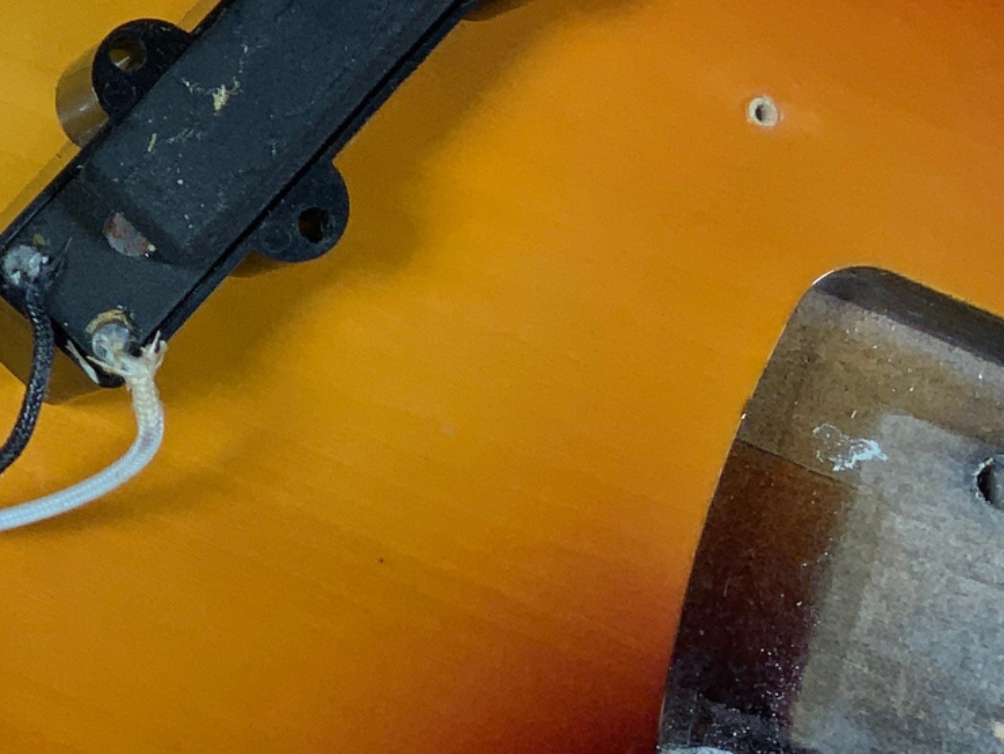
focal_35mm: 100
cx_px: -548
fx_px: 2901
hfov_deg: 17.4
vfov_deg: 14.5
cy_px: -42
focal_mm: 3
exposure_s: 1/156
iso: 20
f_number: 1.8
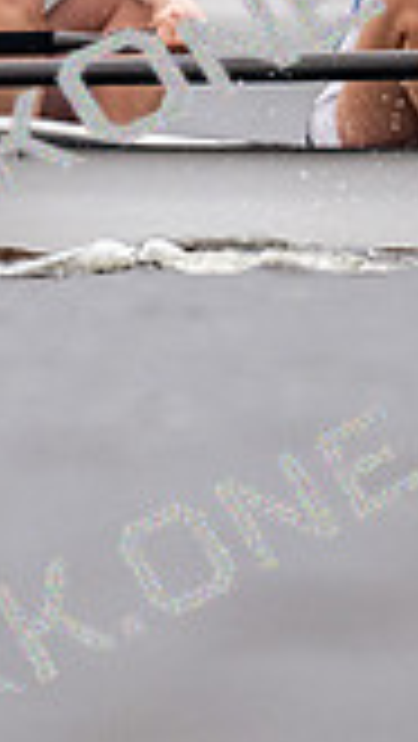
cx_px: 252
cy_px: -79
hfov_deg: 0.4
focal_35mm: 3317
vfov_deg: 0.7
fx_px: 65259
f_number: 4
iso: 720
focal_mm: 600
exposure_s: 1/2000
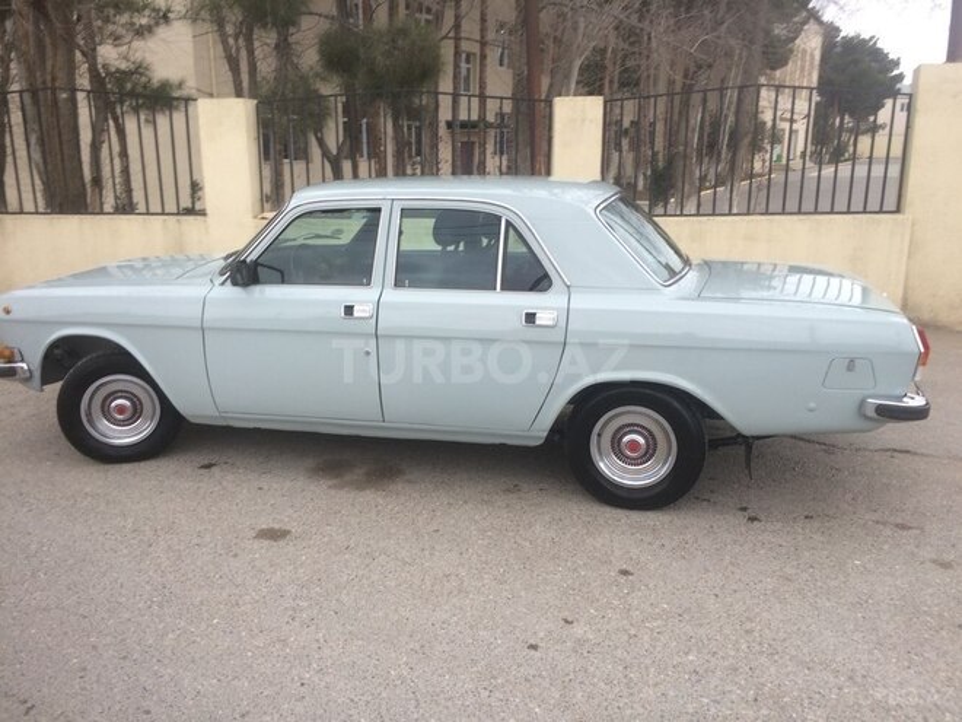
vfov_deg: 48.2
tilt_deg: -13.8
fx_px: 806
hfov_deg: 61.7
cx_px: 481
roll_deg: -1.6
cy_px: 361
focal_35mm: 29
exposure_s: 1/101
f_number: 2.2
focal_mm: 4.15
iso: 32
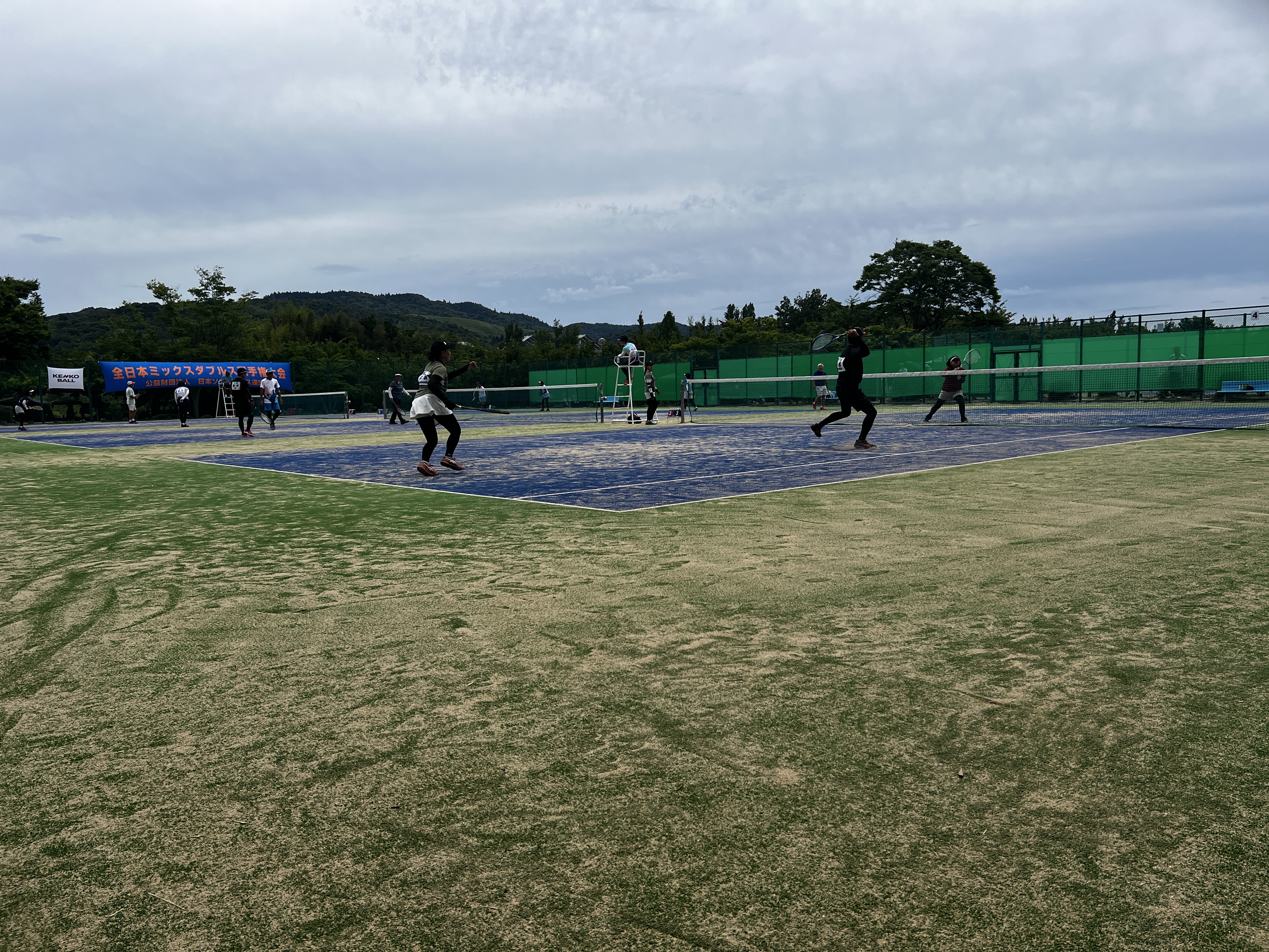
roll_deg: +1.4
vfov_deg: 53.1
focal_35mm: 26
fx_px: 953
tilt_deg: -6.1
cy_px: 476
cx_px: 634
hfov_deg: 67.3
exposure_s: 1/6579
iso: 50
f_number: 1.5
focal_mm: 5.7
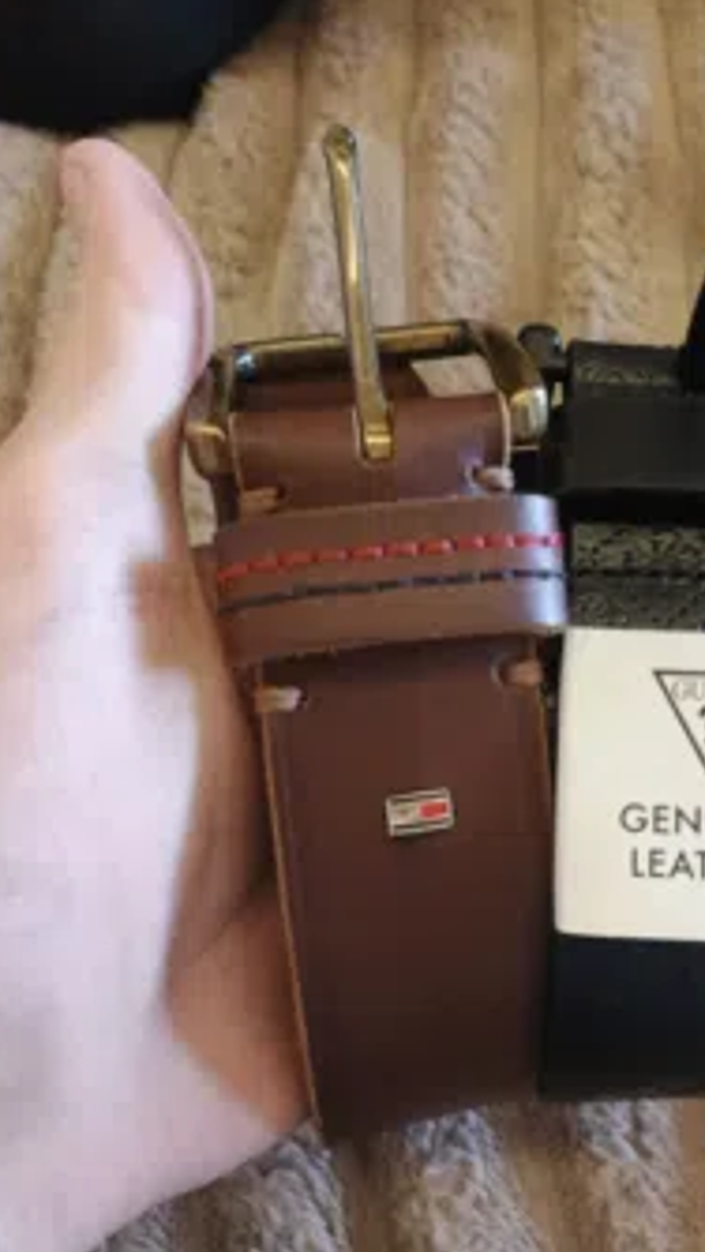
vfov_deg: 64.3
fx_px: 996
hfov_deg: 38.2
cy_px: 622
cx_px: 510
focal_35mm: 30
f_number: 1.7
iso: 3675
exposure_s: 1/50
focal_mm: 5.25
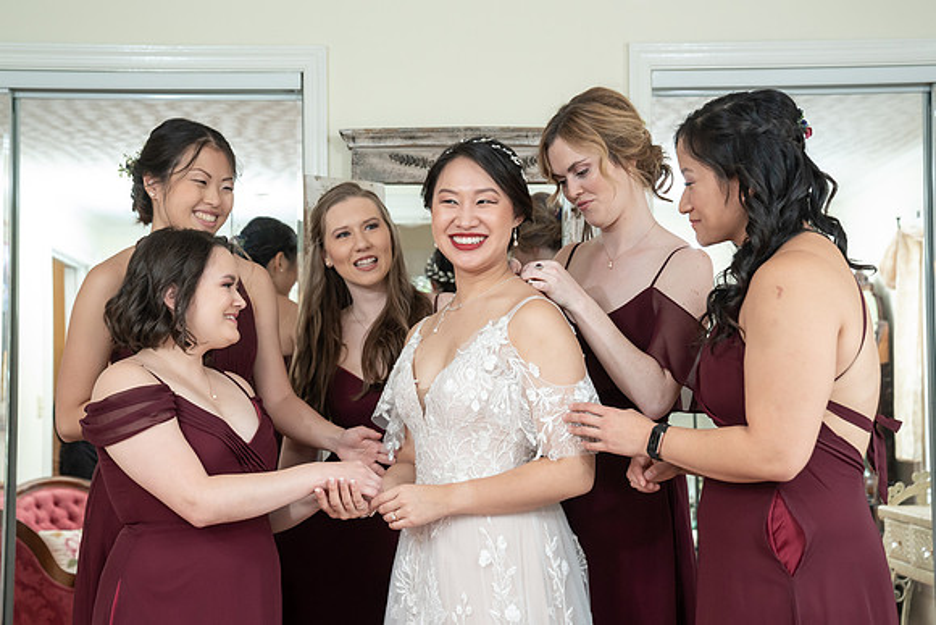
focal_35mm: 54
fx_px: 1399
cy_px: 336
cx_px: 475
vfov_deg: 25.2
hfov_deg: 37.0
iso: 2000
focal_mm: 47
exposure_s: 1/200
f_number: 4
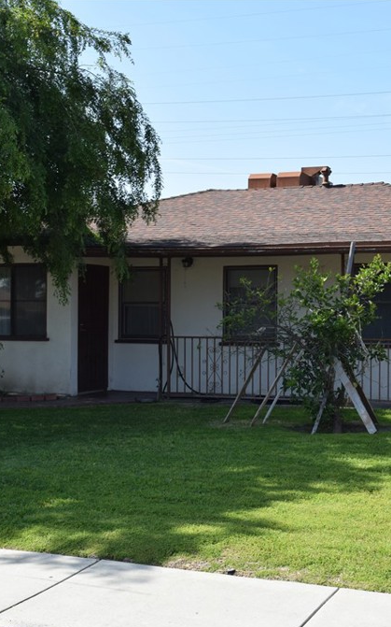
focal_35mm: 56
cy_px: 316
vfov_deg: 36.3
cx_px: 259
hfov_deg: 23.0
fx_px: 955
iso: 100
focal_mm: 24
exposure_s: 1/200
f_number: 7.1
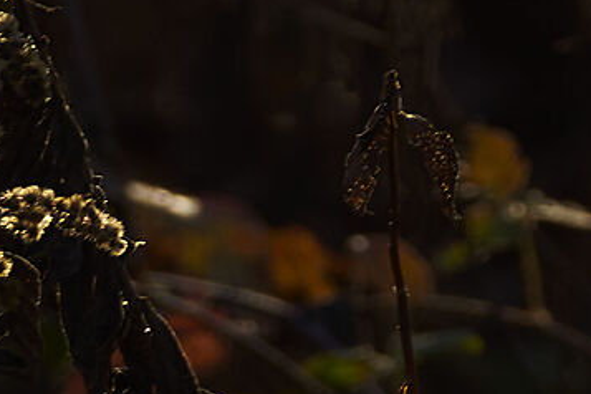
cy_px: -803
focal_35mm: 2318
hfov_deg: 0.9
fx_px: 38051
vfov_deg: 0.6
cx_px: 983
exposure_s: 1/60
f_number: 9
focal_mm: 230
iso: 100
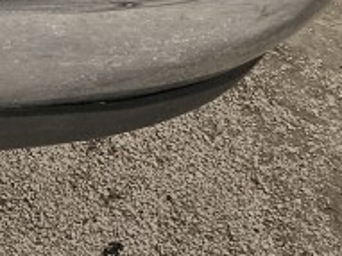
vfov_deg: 8.9
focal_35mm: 154
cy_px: -303
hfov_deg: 9.8
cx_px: -688
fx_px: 1521
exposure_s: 1/120
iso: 250
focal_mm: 5.4
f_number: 1.8
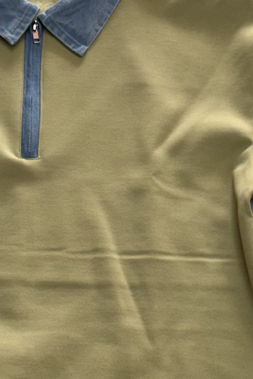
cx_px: 22
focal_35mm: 159
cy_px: 245
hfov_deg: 8.6
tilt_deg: -65.1
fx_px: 1676
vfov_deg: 12.9
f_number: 1.78
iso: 50
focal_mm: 6.76
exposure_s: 1/121
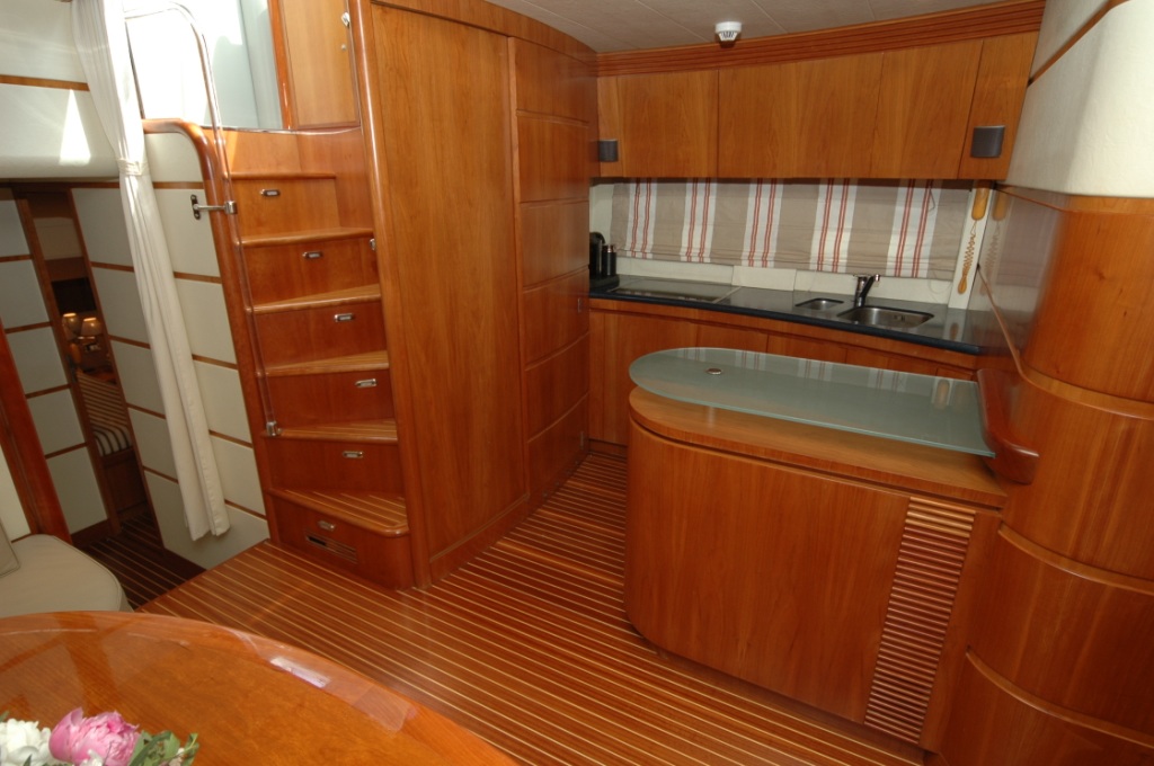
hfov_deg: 90.1
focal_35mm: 18
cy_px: 383
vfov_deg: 67.2
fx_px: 576
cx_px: 577
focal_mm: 12
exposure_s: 1/60
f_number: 4.5
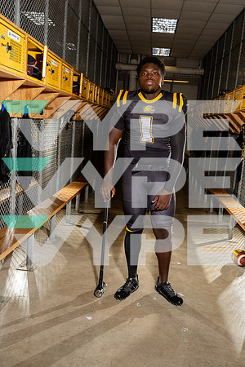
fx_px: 347
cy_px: 184
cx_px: 122
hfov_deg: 38.9
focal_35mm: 34
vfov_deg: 55.8
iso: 200
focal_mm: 34
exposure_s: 1/250
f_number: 5.6
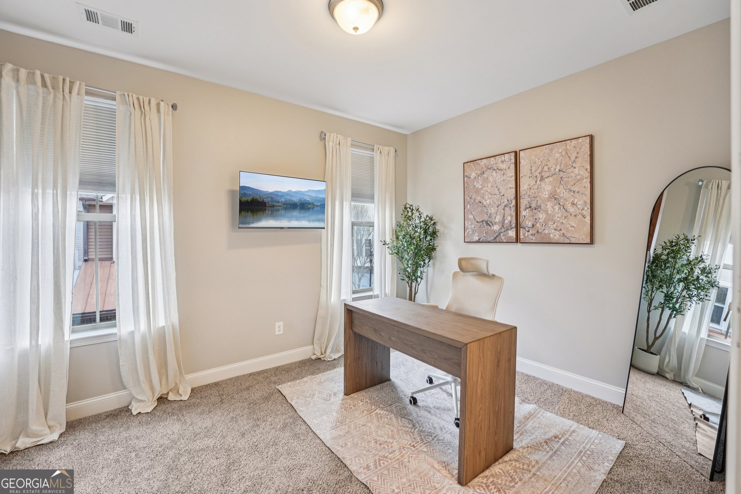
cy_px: 247
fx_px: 288
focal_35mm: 14
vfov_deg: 81.2
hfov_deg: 104.3
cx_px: 370
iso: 320
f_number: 8
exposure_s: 1/8
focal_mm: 14
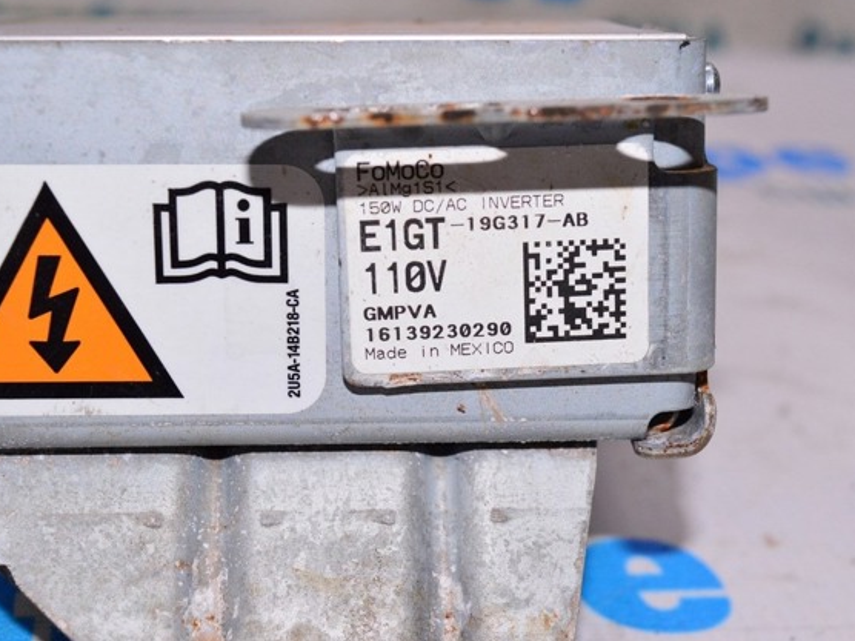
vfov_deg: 23.3
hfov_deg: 30.7
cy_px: 319
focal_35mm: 63
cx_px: 423
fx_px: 1556
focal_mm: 38
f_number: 8
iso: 1600
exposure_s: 1/200
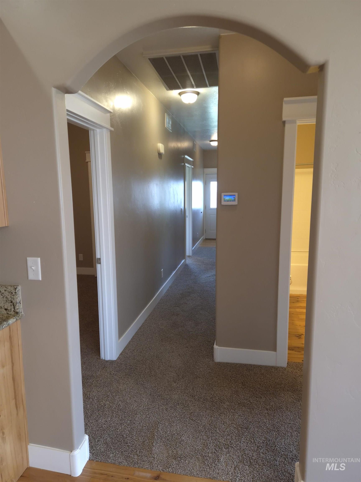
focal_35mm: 23
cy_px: 241
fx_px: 320
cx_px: 180
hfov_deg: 58.9
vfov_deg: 73.9
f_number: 1.8
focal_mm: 5.4
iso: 250
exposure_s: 1/60
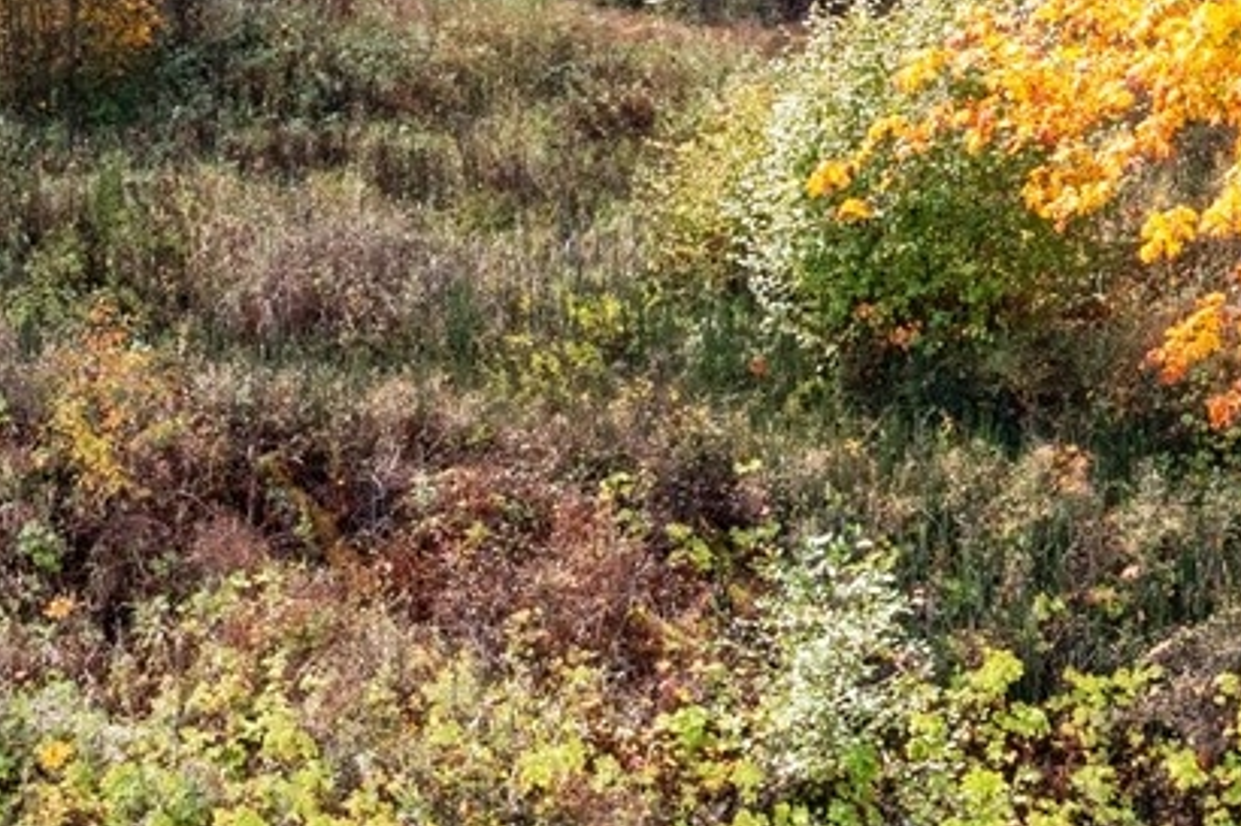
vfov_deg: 11.8
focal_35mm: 116
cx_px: 313
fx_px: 3997
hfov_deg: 17.5
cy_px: 357
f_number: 8
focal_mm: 10.26
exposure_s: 1/160
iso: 400
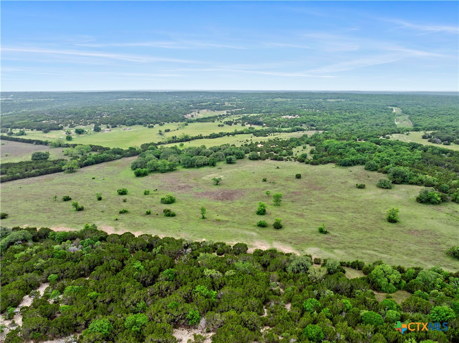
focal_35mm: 24
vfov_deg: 56.7
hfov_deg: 71.6
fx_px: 318
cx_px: 230
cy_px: 172
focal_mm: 12.29
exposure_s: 1/640
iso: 120
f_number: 2.8
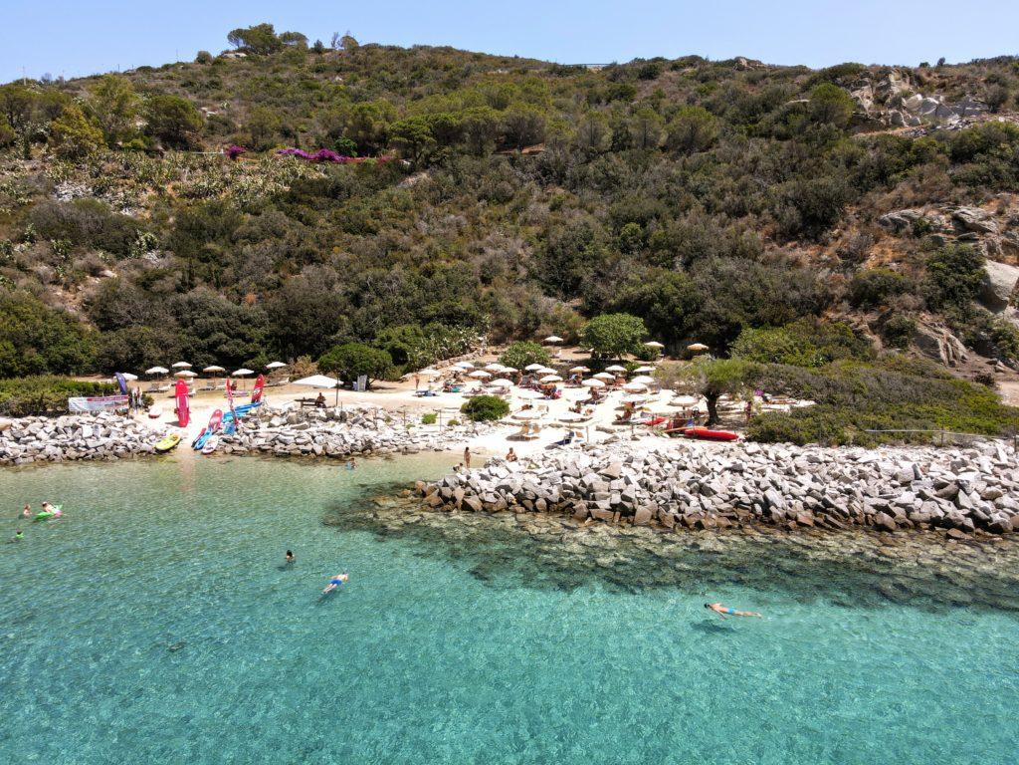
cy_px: 382
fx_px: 706
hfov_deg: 71.6
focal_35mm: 24
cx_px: 510
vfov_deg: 56.8
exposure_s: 1/400
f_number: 2.8
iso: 100
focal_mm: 4.5
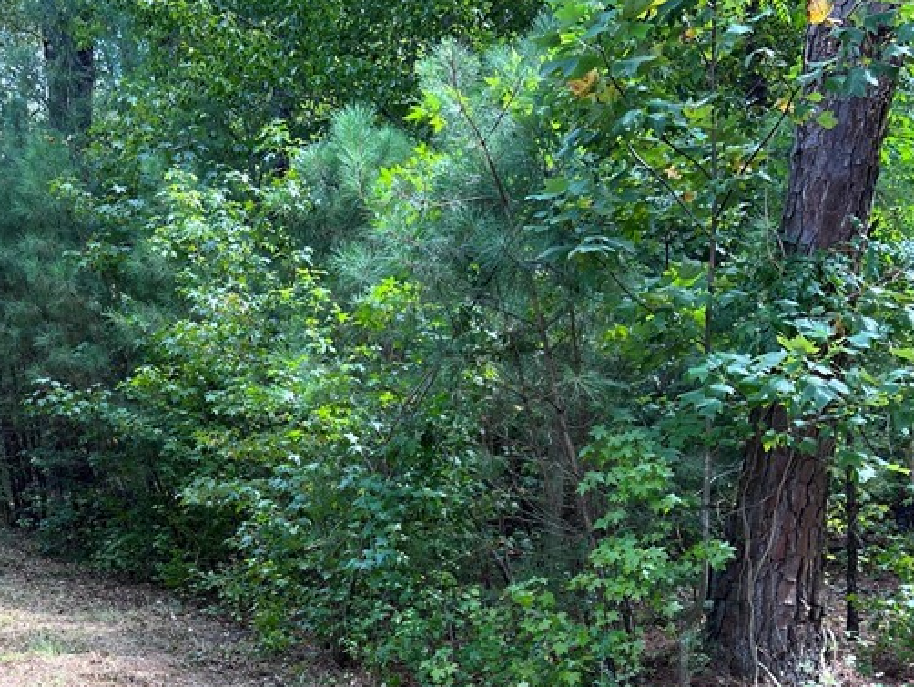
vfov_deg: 26.2
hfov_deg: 35.5
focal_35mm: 53
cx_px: 253
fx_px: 1400
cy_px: 680
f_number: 1.5
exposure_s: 1/260
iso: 40
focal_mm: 5.7
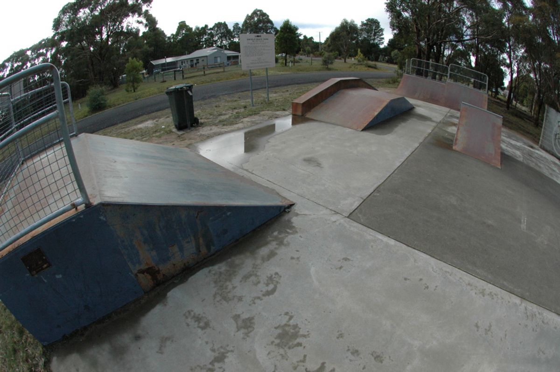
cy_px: 186
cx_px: 280
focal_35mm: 16
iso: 800
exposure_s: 1/400
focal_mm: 10.5
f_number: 10
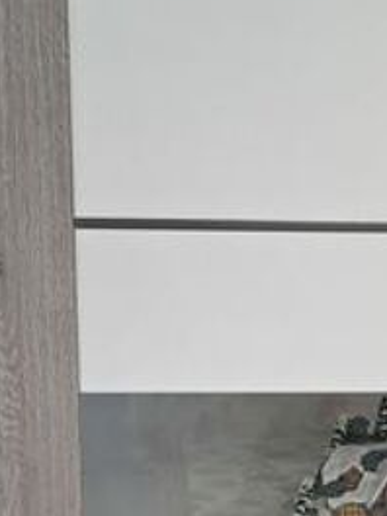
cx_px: 438
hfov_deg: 12.0
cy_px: 552
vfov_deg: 15.9
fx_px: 1804
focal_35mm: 121
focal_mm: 5.23
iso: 64
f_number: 1.8
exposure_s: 1/50
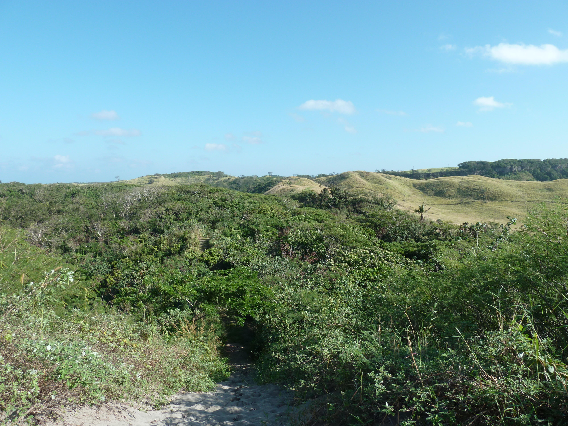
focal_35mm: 25
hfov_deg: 69.4
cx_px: 284
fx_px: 410
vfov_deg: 54.9
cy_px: 213
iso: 80
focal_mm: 4.1
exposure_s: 1/320
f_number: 4
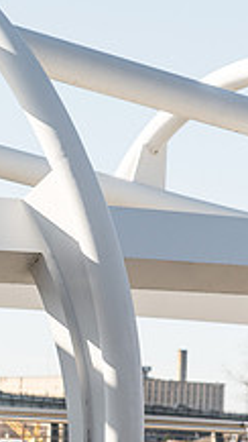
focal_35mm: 200
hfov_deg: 6.1
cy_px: 243
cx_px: 27
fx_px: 2339
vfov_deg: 10.8
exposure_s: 1/1600
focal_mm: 70
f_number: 2.8
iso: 100
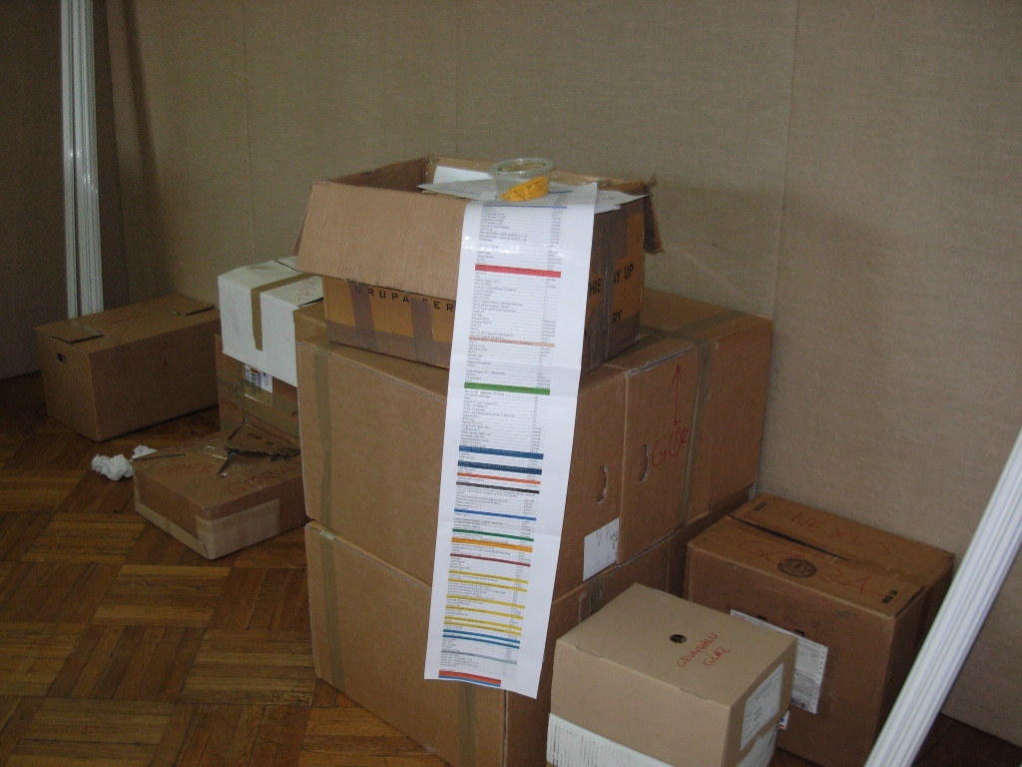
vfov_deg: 37.7
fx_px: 1122
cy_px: 384
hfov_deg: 49.0
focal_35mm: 38
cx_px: 511
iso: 200
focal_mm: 6.3
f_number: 2.9
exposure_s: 1/58.6
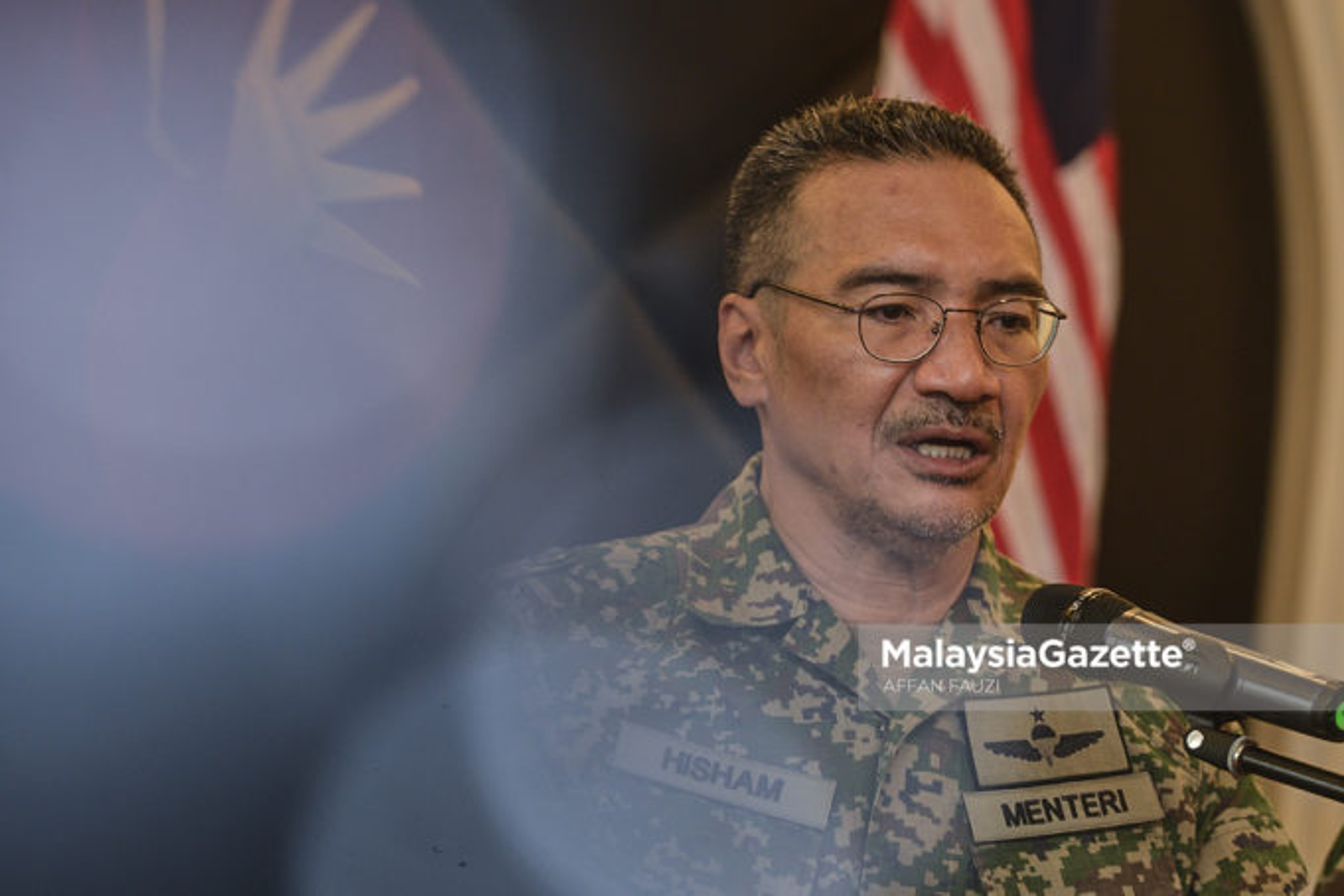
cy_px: 448
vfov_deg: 6.9
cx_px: 672
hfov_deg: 10.3
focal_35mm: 200
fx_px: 7466
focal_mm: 200
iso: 640
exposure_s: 1/200
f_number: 2.8
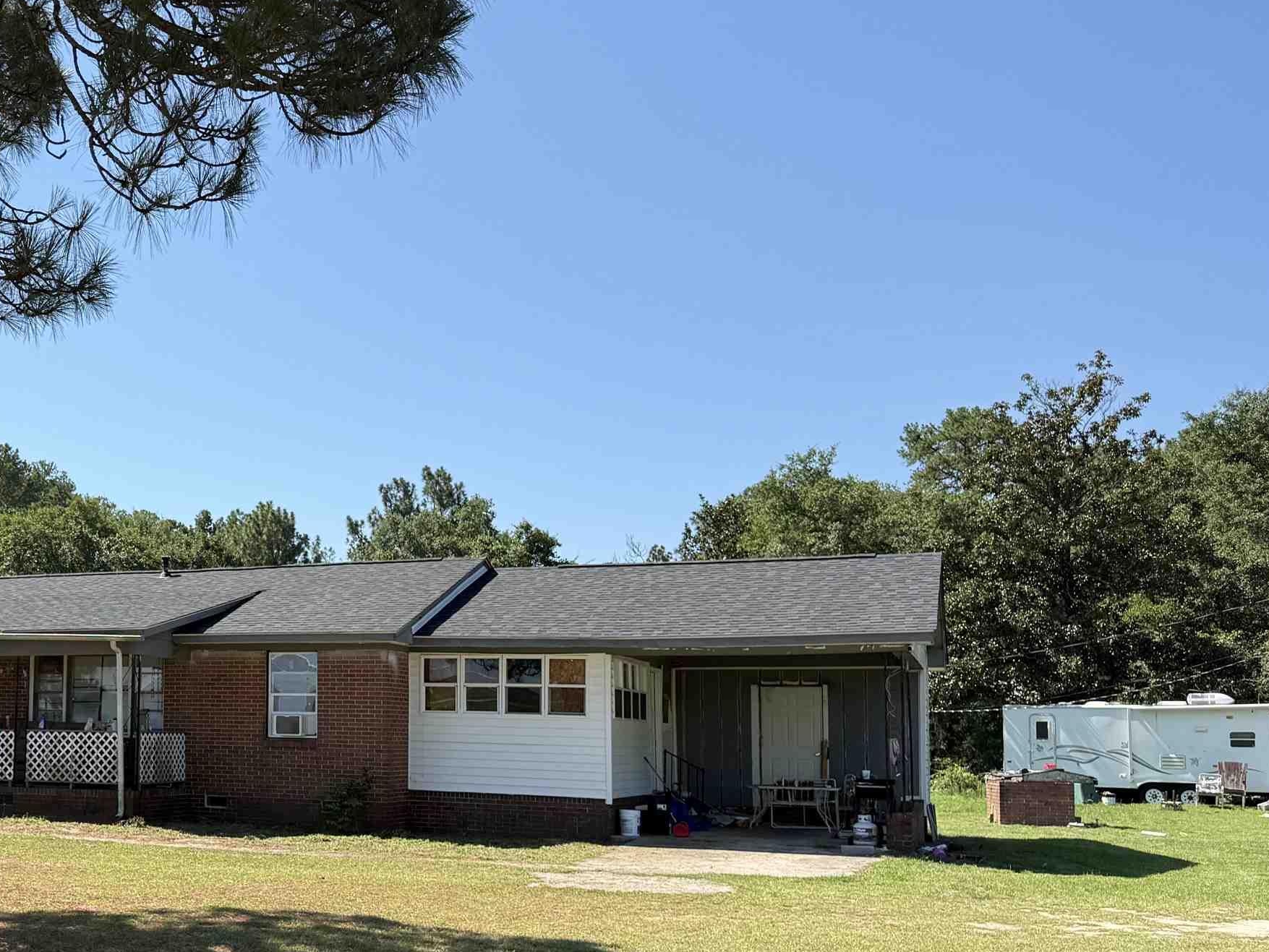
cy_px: 607
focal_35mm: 42
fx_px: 1540
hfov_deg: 41.8
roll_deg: -0.8
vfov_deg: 34.1
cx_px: 168
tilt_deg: +5.6
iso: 80
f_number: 1.78
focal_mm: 6.76
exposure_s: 1/3584
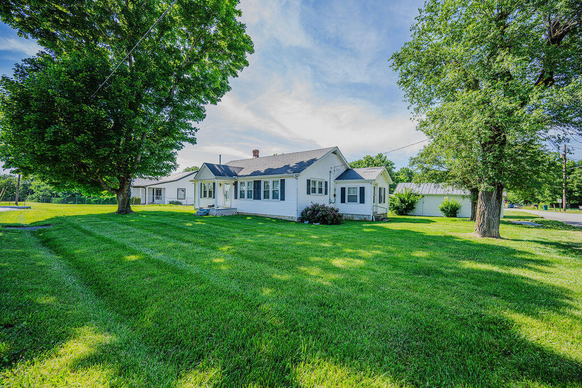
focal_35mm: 14
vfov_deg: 81.2
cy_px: 194
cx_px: 291
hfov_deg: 104.2
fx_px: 226
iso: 50
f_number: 4
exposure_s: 1/200
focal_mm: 14
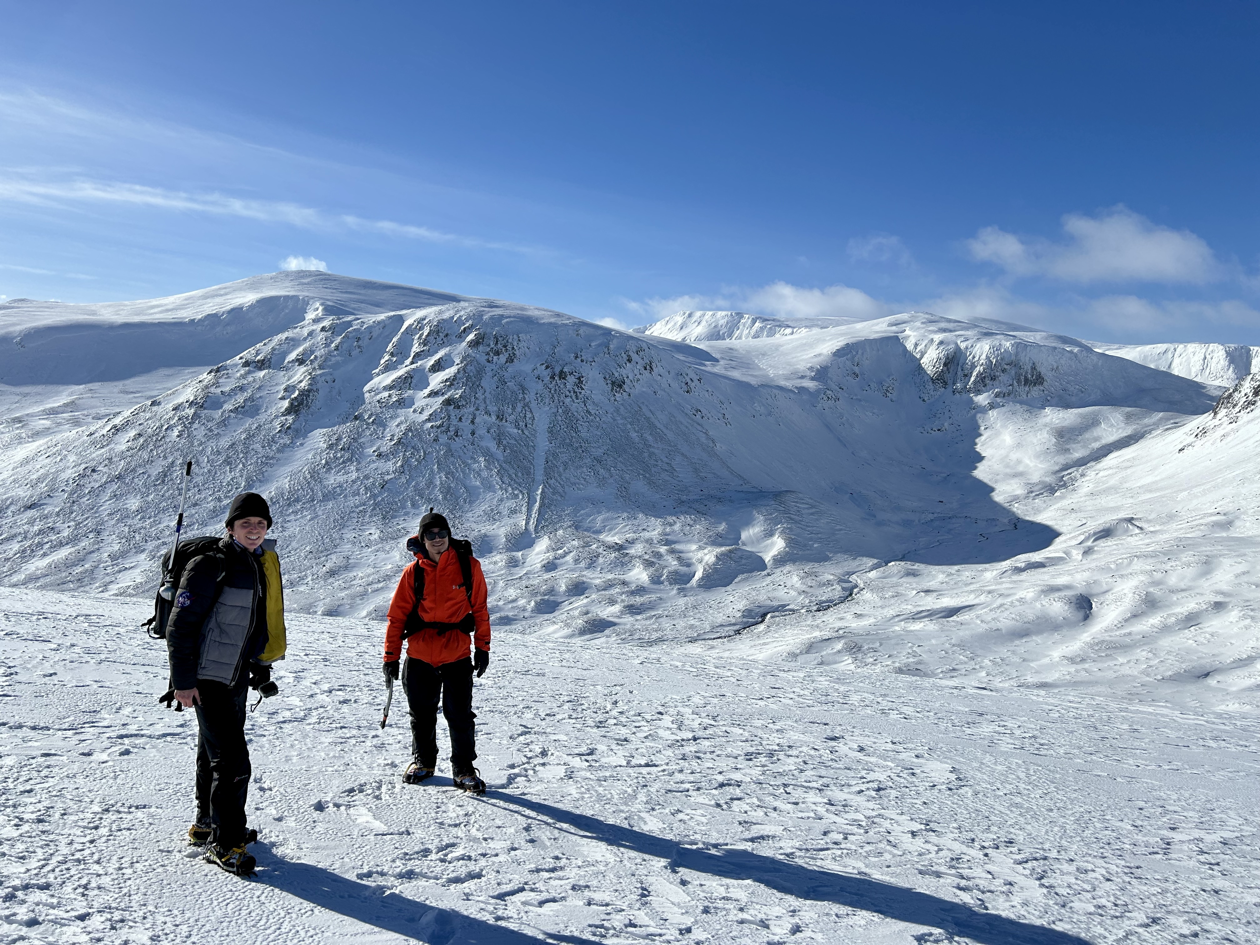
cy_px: 472
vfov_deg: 53.1
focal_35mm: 26
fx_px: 946
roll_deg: -2.1
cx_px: 630
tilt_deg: -4.9
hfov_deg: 67.3
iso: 50
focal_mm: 5.7
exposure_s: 1/11364
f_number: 1.5
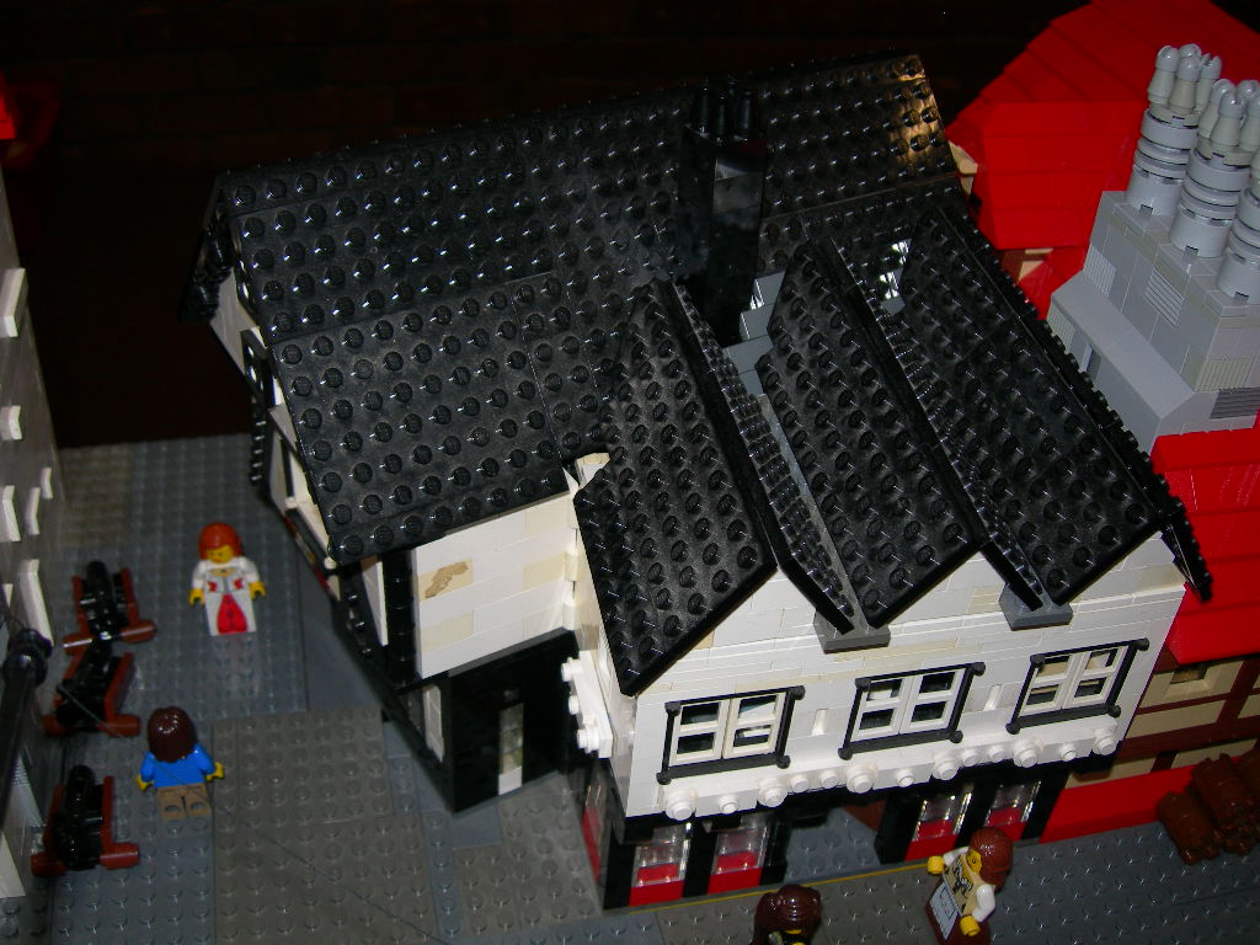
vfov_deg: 37.7
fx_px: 1383
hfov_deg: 49.0
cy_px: 472
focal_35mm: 38
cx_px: 630
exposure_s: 1/60.1
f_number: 2.8
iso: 50
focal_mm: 7.8
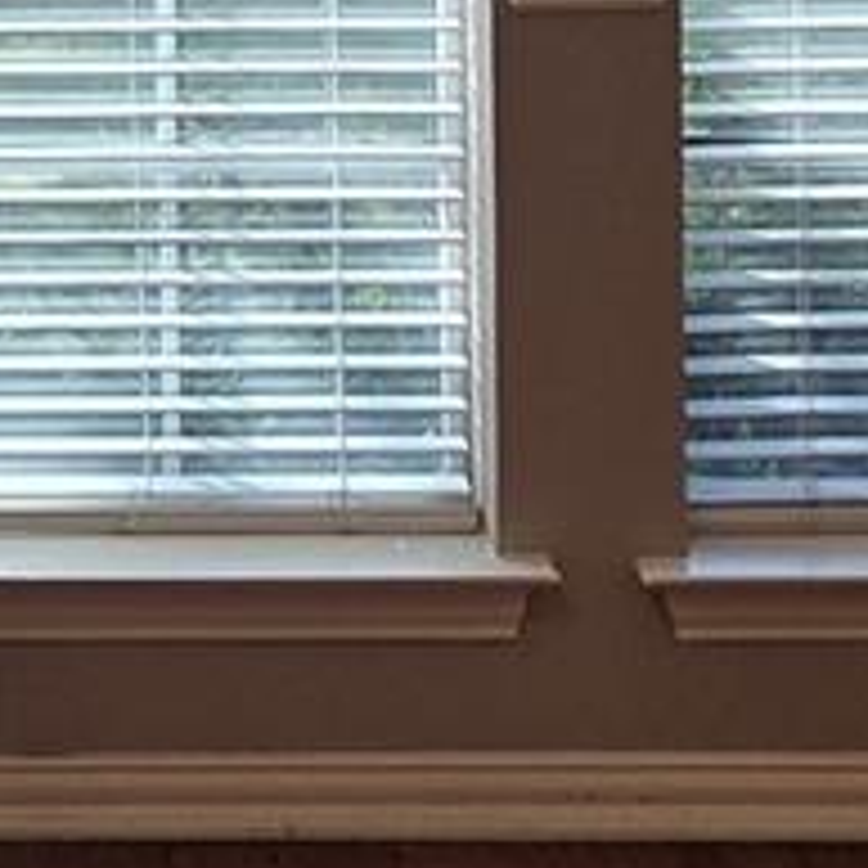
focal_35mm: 162
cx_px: -333
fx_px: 4596
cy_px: -558
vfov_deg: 10.3
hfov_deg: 10.5
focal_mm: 5.4
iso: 80
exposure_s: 1/120
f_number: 1.8
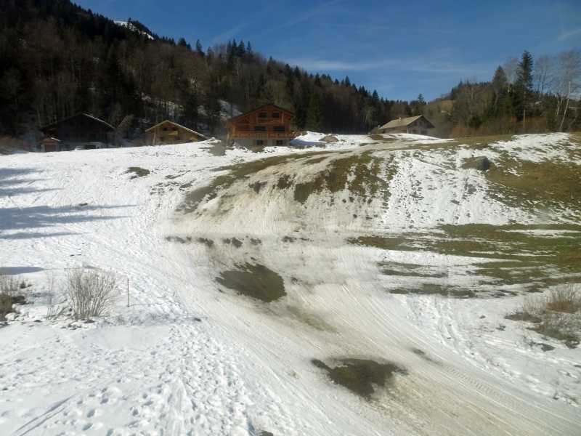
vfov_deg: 56.8
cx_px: 290
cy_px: 218
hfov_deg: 71.6
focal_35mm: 24
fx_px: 403
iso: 80
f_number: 3.5
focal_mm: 4.1
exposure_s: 1/800
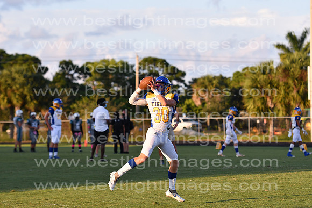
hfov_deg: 11.4
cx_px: 156
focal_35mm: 180
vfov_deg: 7.6
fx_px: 1560
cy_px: 104
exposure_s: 1/2000
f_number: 4
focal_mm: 120
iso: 400
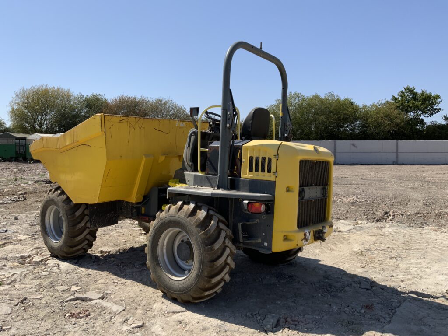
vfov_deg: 48.2
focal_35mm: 29
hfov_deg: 61.7
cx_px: 224
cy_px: 168
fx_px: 375
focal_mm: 3
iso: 20
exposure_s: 1/2320
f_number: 1.8
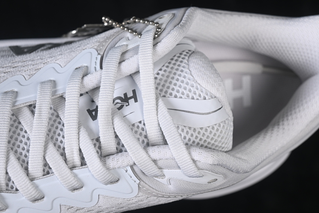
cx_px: 160
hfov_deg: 27.0
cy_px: 106
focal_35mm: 75
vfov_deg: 18.2
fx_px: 665
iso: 160
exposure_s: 1/80
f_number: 7.1
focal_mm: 50
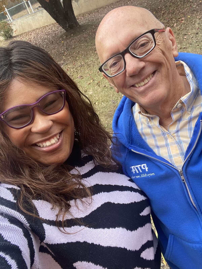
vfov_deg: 60.0
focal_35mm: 30
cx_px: 101
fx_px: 233
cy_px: 134
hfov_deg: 46.8
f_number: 2.2
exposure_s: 1/122
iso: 40
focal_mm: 2.71
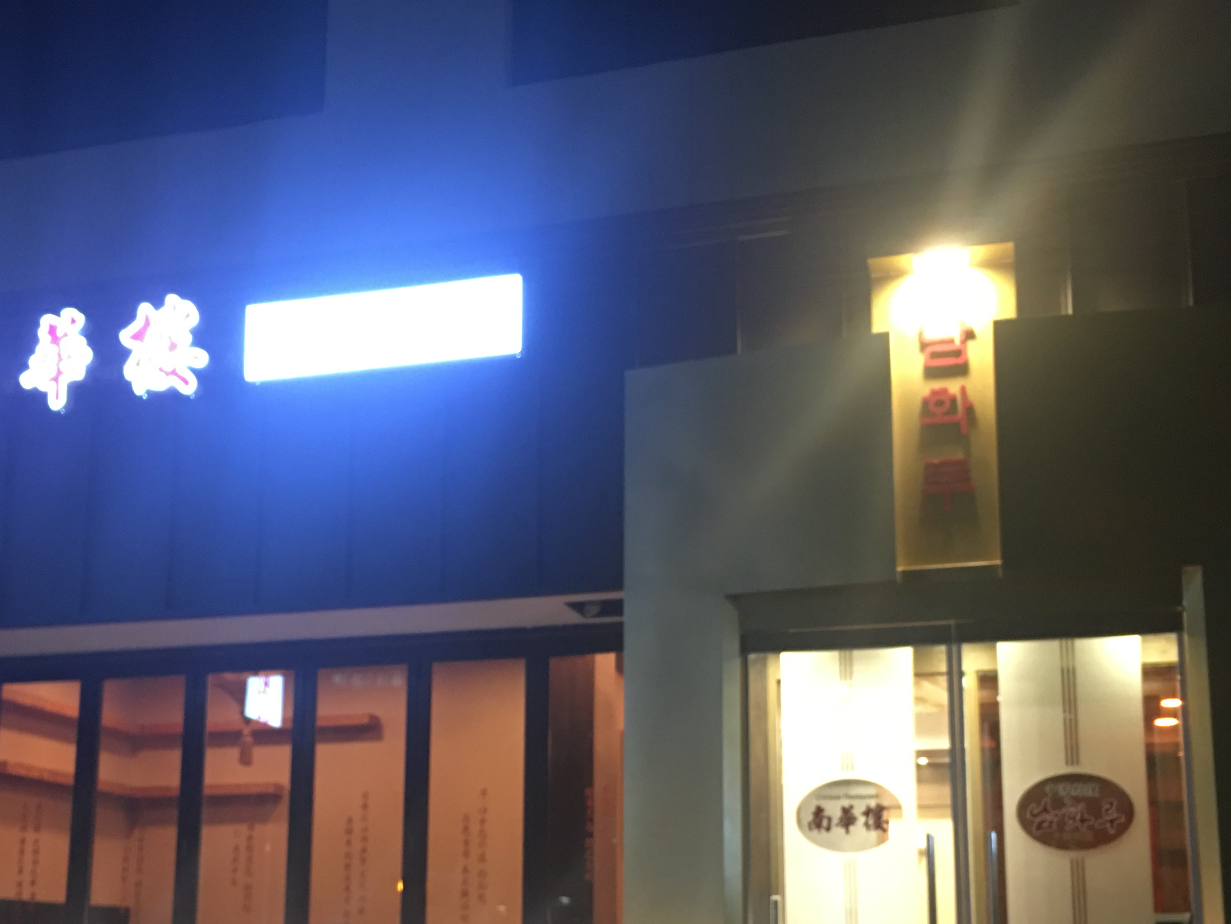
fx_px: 1600
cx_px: 577
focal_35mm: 45
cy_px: 687
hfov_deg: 42.1
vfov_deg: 31.6
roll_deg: -0.6
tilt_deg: +10.9
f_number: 2.2
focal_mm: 4.15
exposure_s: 1/10
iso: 80
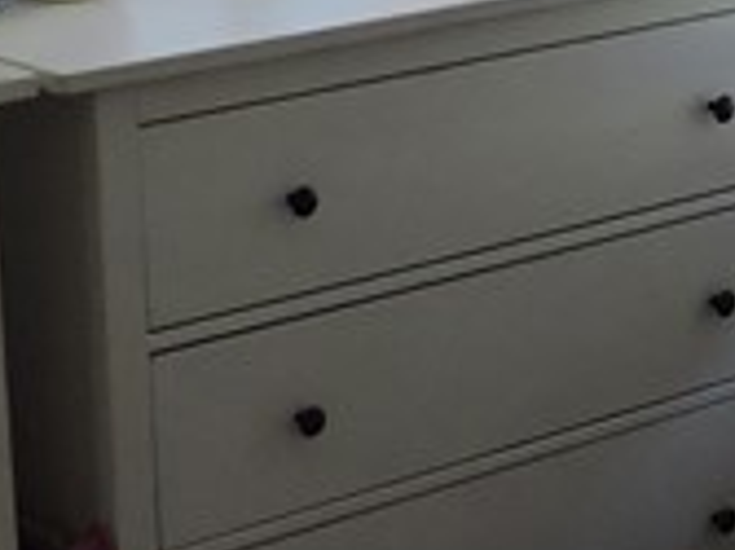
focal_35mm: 147
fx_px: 3119
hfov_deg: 12.8
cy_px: 123
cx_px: 1096
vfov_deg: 10.1
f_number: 3
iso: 280
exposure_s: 1/30
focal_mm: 4.3
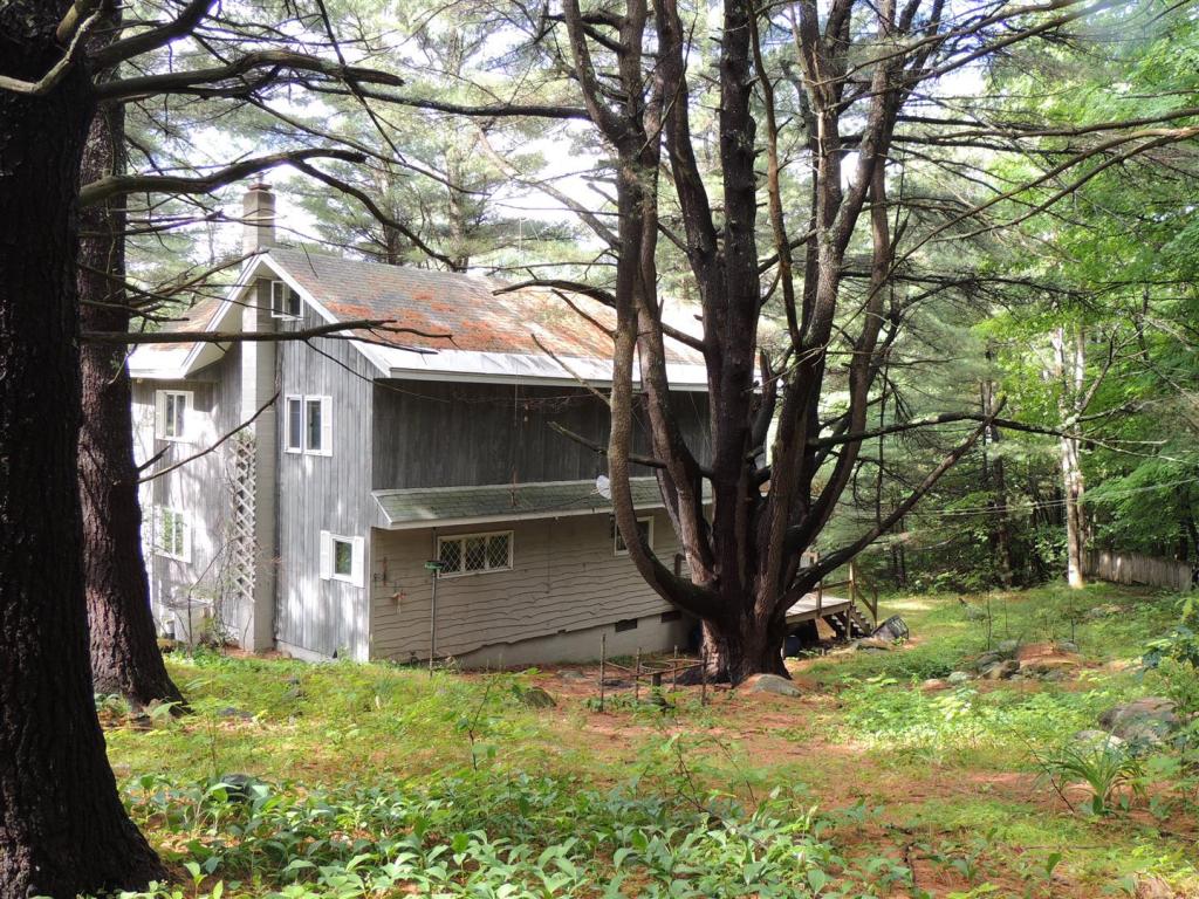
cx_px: 600
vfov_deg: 42.9
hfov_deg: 55.4
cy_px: 450
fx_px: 1143
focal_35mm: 33
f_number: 3.2
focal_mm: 5.8
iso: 100
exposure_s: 1/60
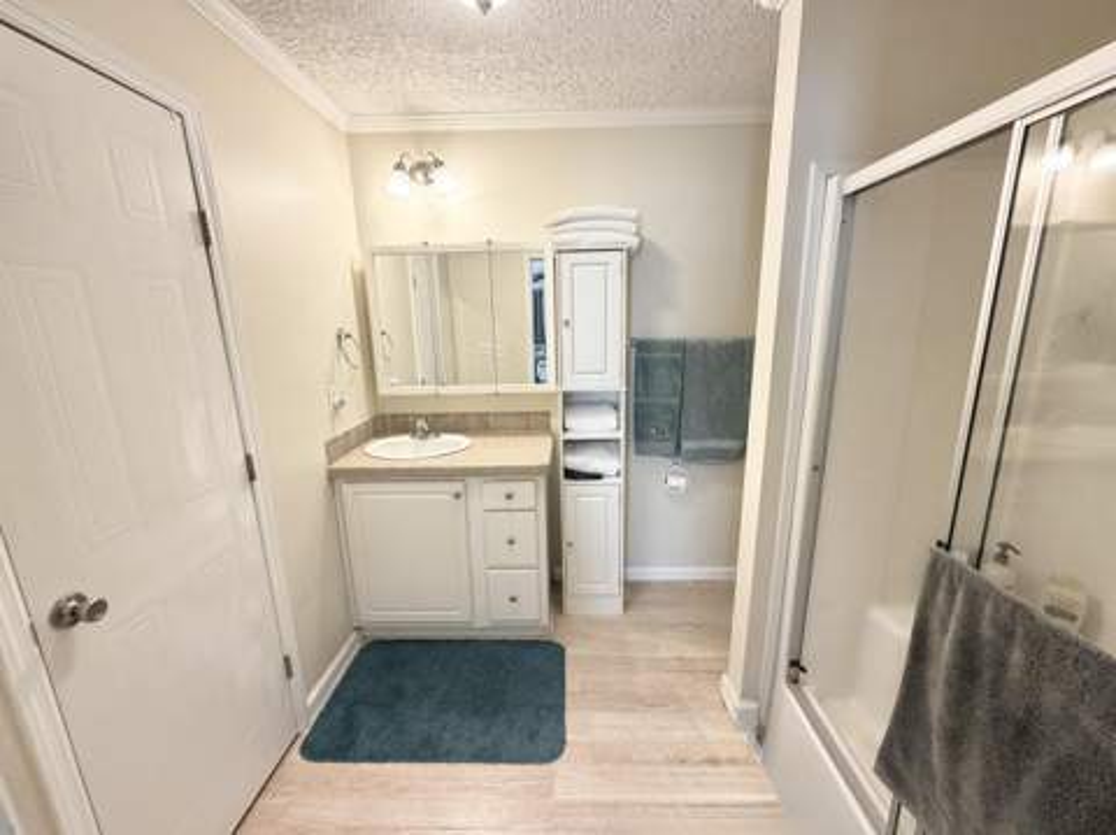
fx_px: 451
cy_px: 418
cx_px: 558
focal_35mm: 14
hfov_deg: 102.1
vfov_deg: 85.6
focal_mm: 2.22
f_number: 2.2
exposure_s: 1/120
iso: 250
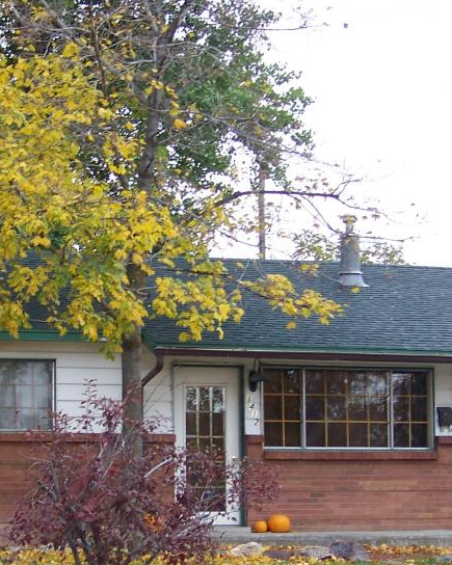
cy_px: 327
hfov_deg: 16.9
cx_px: 64
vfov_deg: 21.2
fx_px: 1505
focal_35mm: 90
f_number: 2.8
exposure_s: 1/40
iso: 64
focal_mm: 7.6
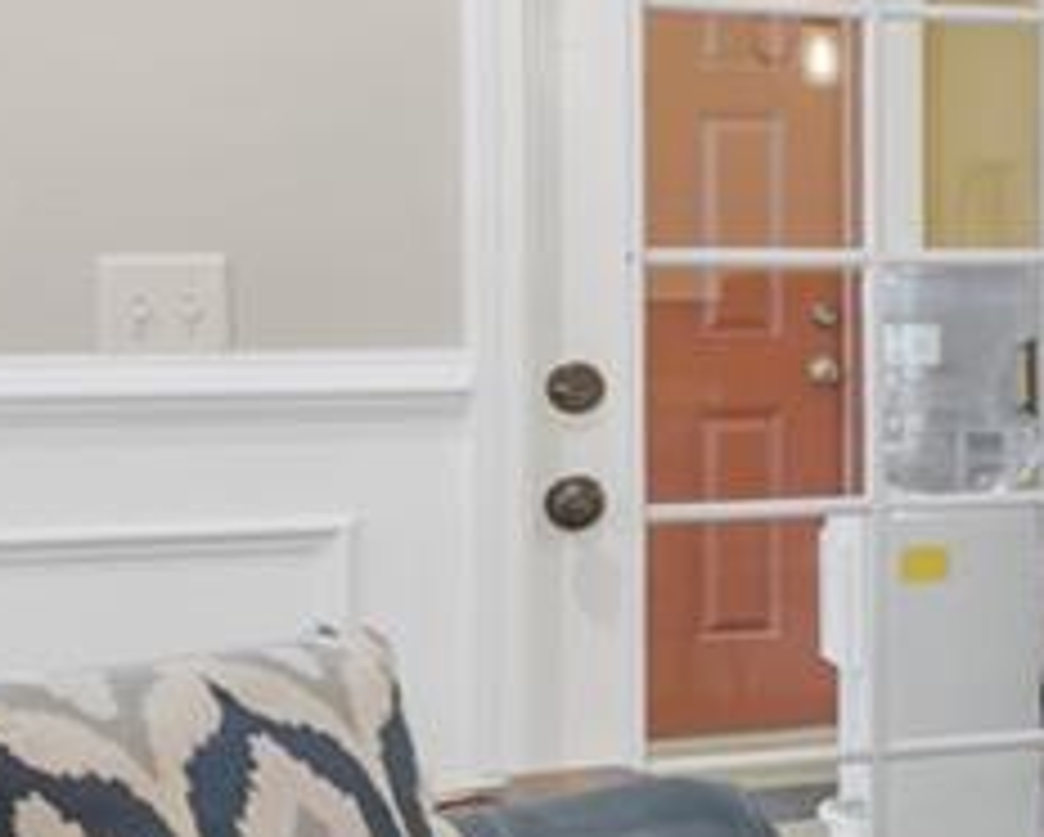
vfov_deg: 14.0
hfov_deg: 13.3
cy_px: 277
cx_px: 2457
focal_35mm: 110
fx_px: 3402
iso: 400
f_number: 5.6
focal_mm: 17
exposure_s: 1/6
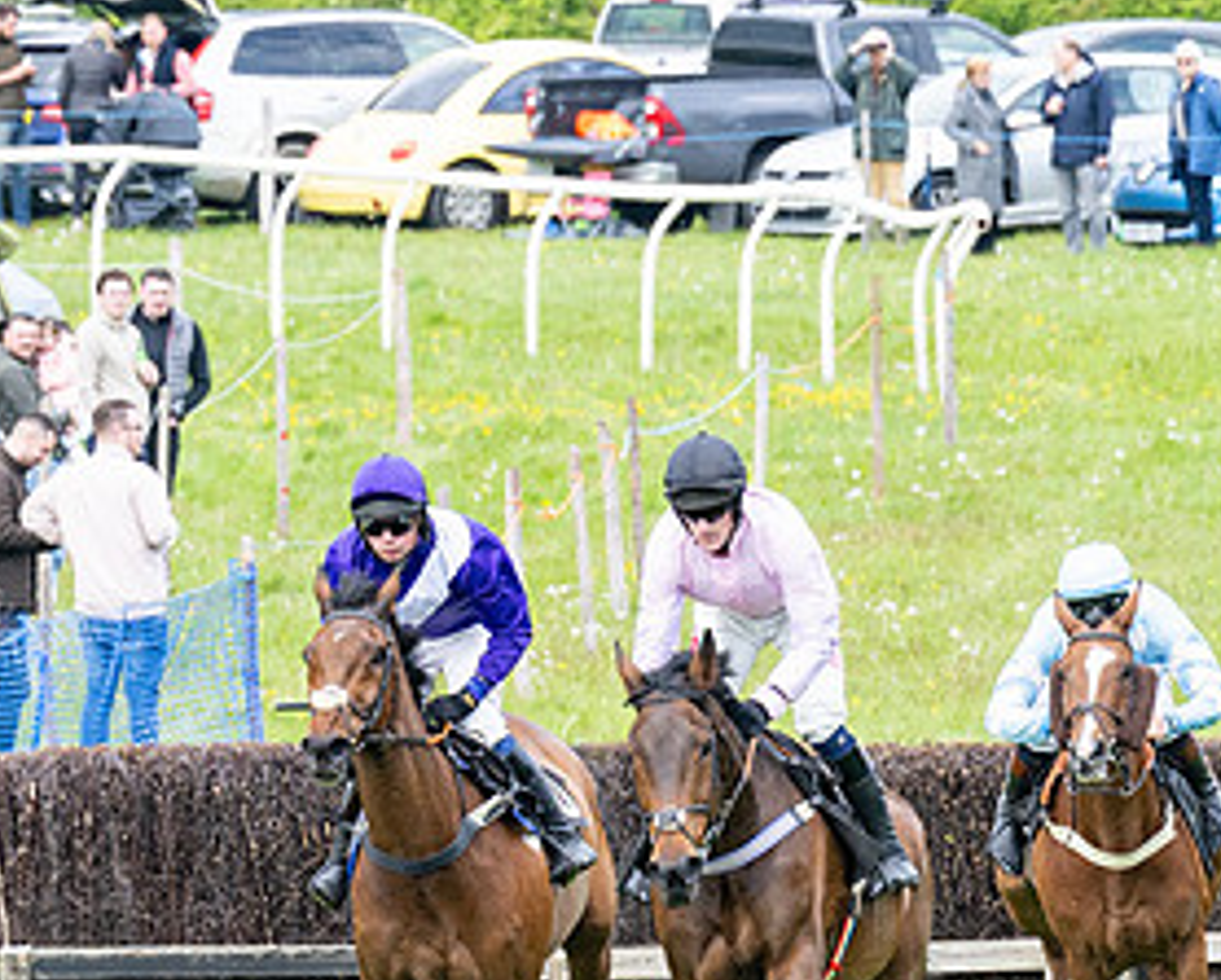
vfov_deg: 1.9
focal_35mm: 836
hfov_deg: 2.3
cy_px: 805
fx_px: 30242
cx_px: -309
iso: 400
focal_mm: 200
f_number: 6.3
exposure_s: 1/500
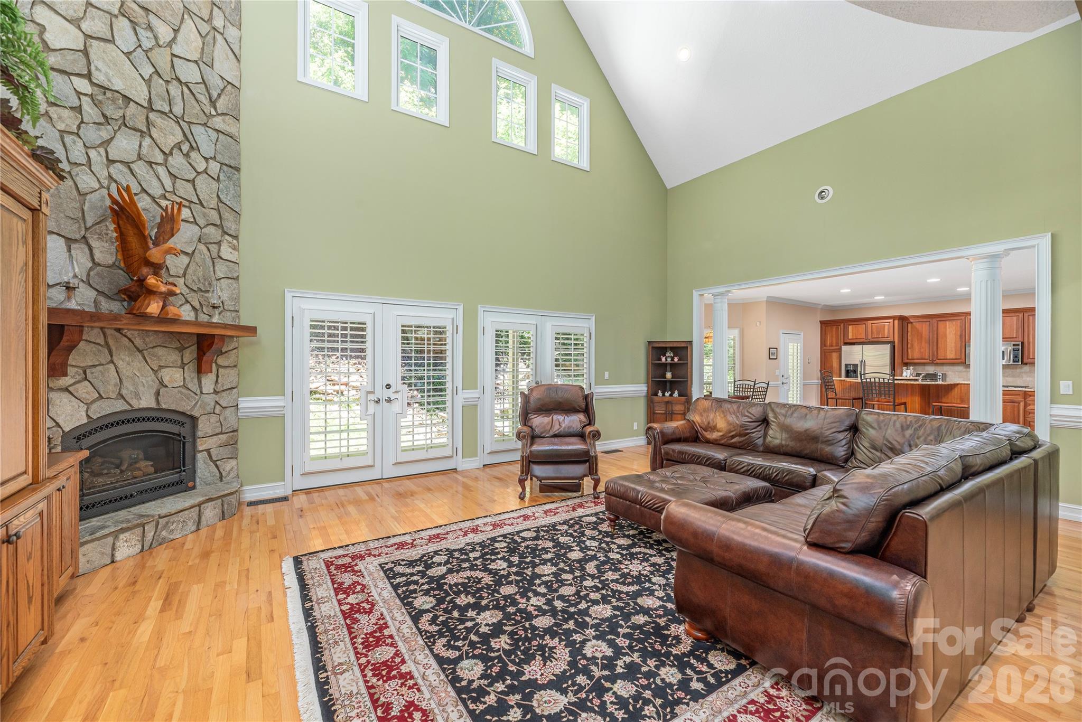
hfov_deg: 104.2
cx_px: 541
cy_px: 361
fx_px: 421
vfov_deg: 81.3
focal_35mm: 14
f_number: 8
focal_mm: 14
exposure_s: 1/60
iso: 320
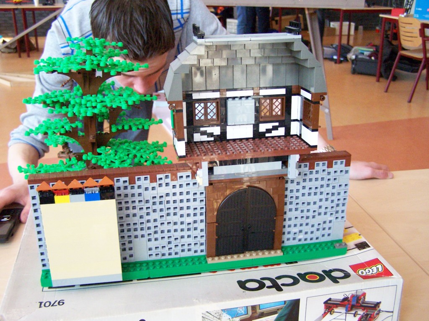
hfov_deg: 49.0
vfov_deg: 37.7
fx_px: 471
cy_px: 160
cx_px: 214
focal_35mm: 38
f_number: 2.8
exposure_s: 1/250
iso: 400
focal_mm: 6.3
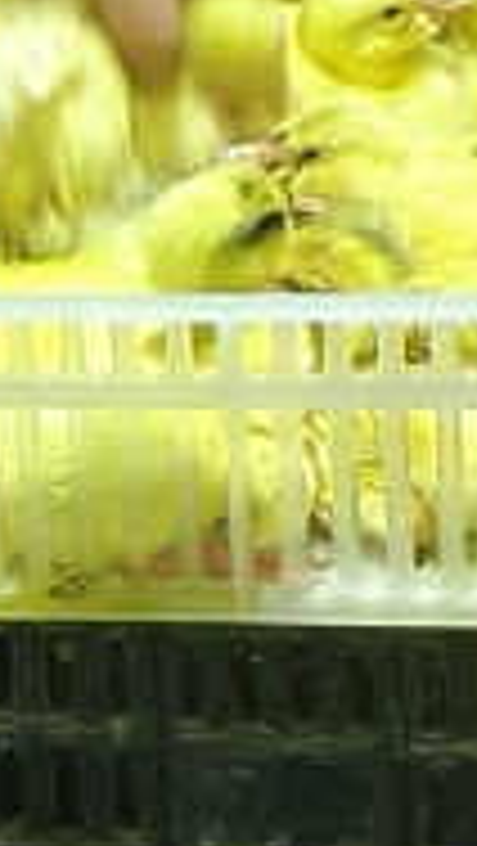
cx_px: -130
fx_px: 5836
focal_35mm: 260
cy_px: 470
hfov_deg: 4.7
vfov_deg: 8.3
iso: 640
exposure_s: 1/60
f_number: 1.8
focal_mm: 4.84
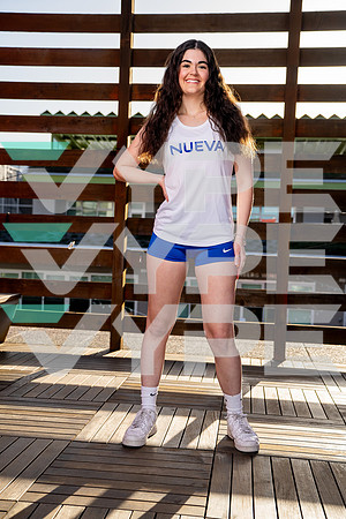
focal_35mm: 42
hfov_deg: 31.9
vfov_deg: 46.4
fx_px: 605
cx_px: 173
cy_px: 260
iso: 100
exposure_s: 1/500
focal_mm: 42
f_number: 4
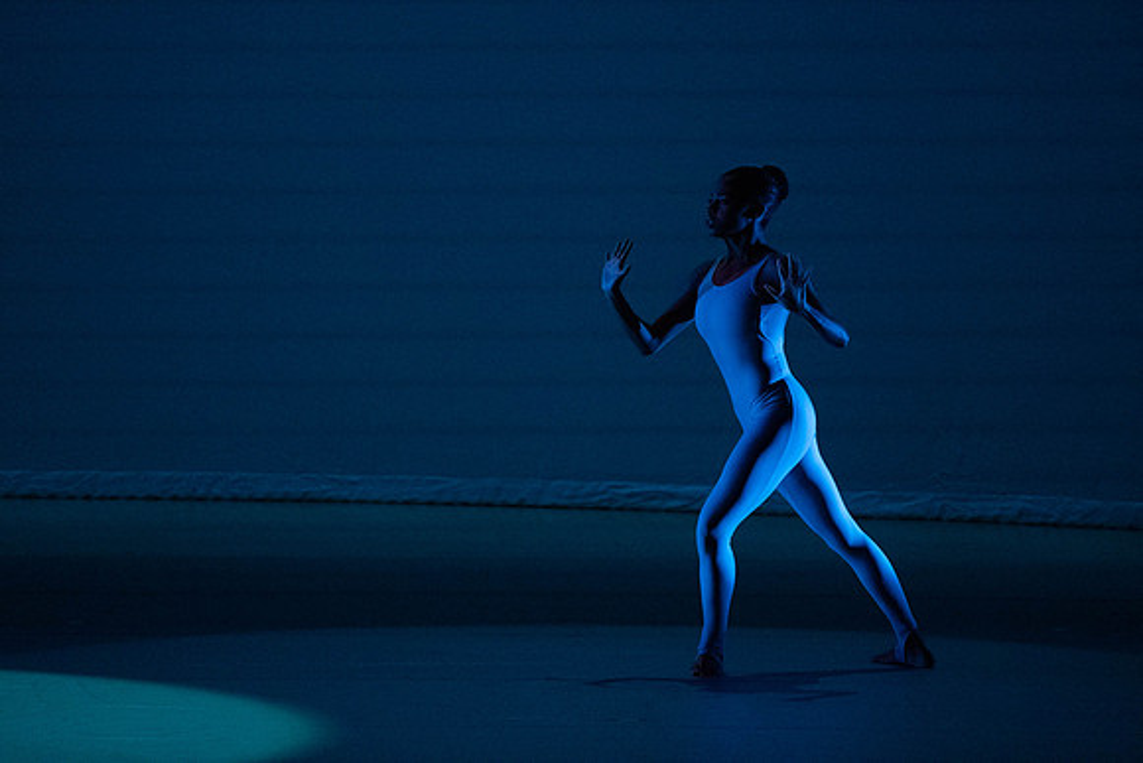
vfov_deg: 3.7
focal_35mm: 370
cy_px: 382
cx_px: 572
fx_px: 11750
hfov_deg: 5.6
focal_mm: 370
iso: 16000
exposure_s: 1/400
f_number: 5.6
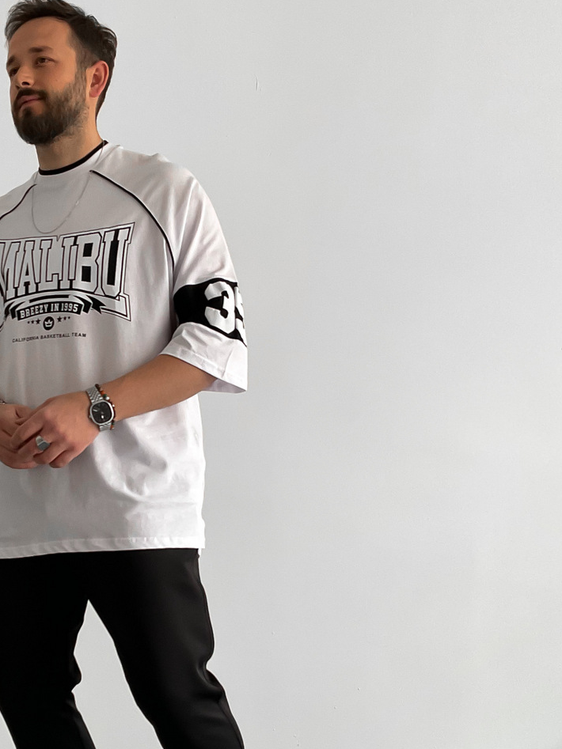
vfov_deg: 38.8
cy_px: 447
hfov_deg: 29.2
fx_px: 1061
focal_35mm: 49
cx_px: 145
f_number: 1.8
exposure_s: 1/90
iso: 64
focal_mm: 3
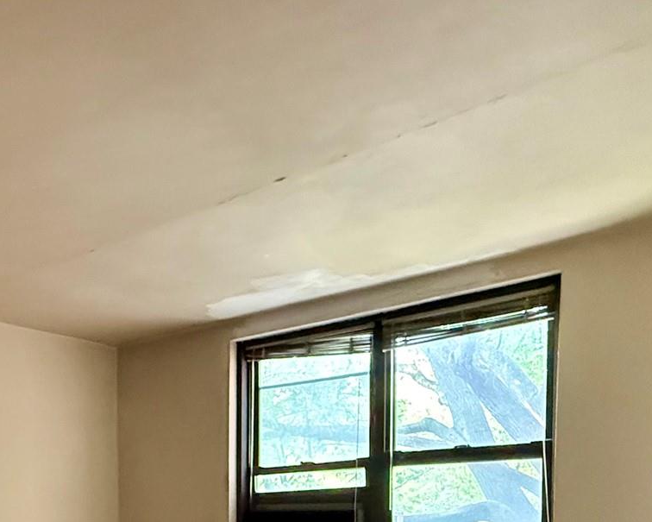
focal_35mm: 37
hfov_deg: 42.8
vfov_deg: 35.7
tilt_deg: -1.1
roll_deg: +0.3
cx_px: 11
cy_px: 538
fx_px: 714
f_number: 2.2
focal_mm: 2.22
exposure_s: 1/48
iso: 800
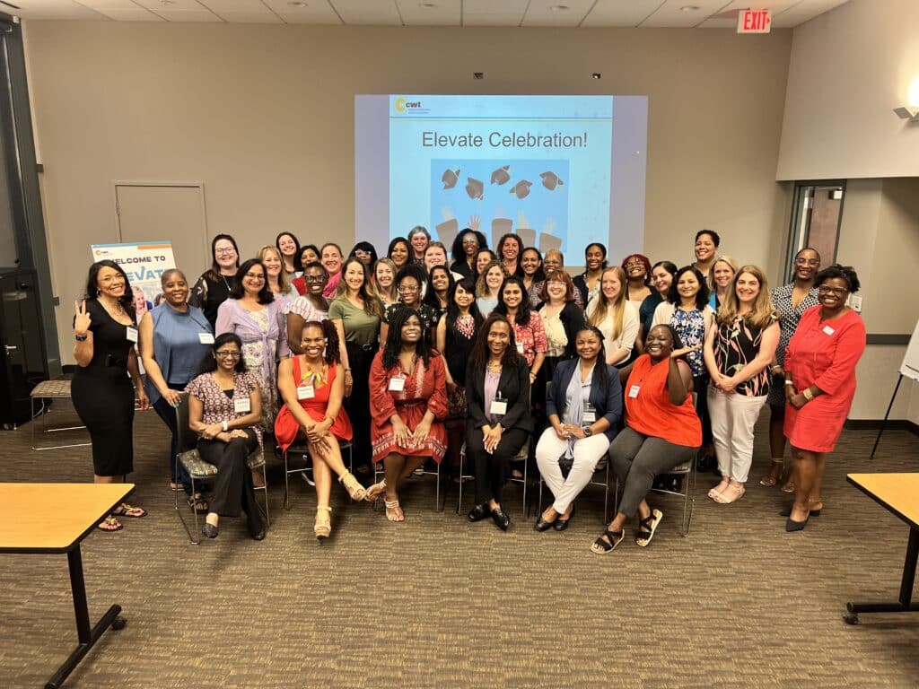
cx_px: 460
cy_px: 344
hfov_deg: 67.3
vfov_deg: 53.1
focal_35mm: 26
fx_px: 690
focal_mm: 5.7
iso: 160
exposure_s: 1/60
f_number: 1.5
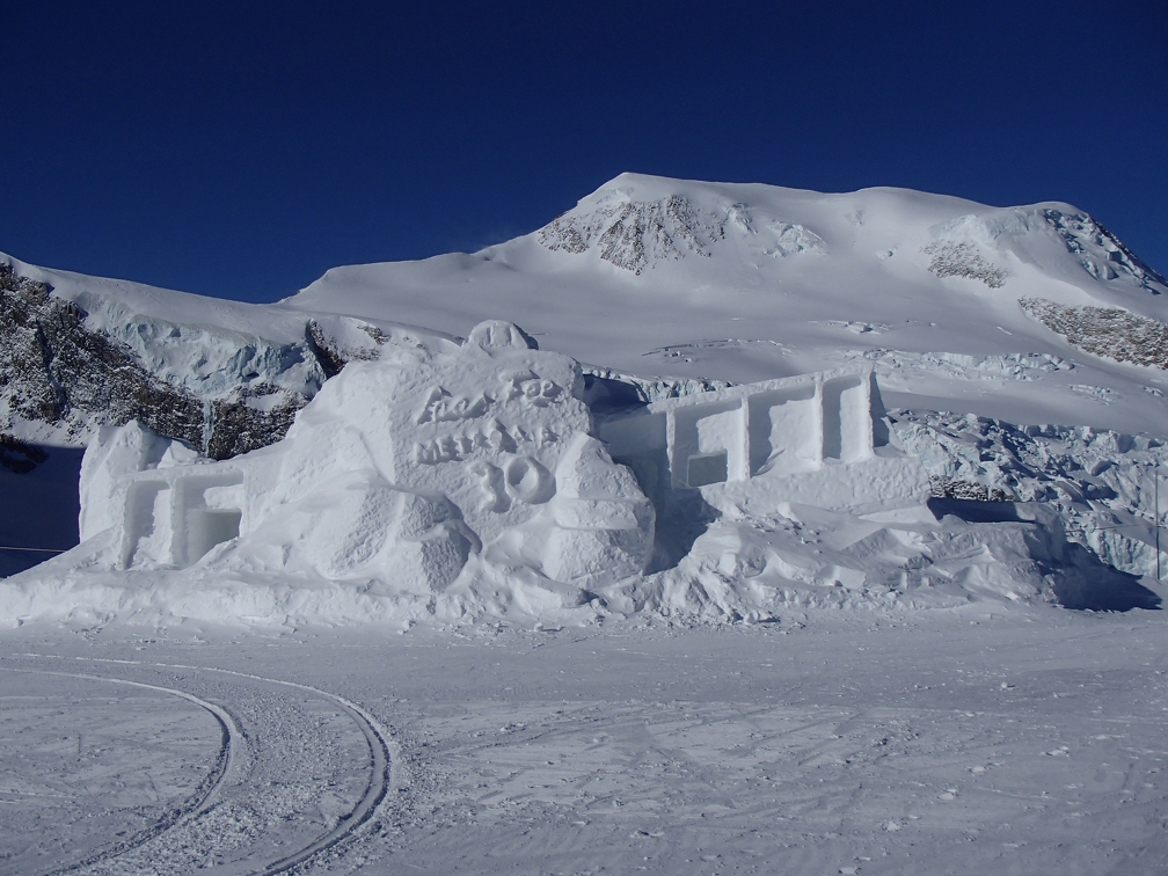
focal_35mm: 40
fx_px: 1350
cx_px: 584
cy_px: 438
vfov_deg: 36.0
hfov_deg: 46.8
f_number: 13
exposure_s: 1/500
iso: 100
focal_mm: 7.28
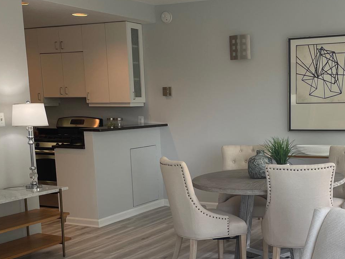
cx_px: 258
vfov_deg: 26.2
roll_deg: +0.8
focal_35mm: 55
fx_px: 548
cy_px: 201
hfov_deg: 34.2
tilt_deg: -11.6
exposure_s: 1/134
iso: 32
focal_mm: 4.2
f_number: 1.6
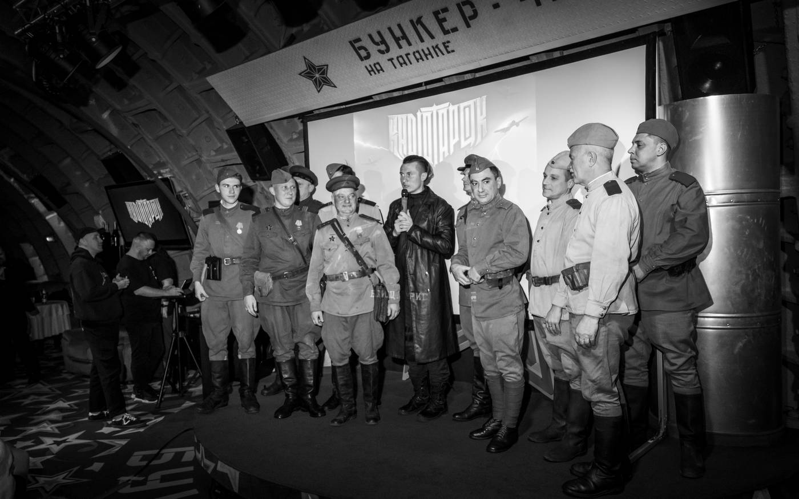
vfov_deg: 46.3
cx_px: 400
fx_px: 584
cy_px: 262
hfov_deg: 68.8
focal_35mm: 27
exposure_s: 1/160
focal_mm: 17
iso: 1000
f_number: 2.8
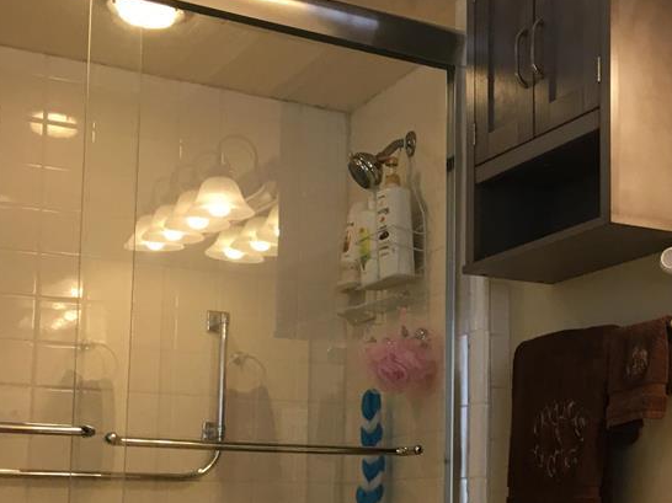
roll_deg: -0.2
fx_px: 1320
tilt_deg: +6.4
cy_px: 398
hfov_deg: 27.7
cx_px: 583
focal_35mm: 68
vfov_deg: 21.3
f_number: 2.2
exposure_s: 1/30
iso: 32
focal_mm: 4.15
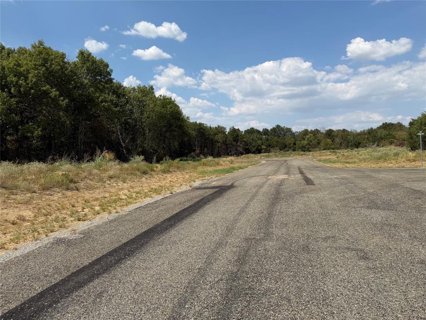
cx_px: 213
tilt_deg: -0.4
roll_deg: +0.8
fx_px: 295
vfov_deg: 56.8
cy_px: 160
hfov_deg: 71.6
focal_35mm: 24
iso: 80
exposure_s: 1/6711
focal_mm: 6.76
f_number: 1.78
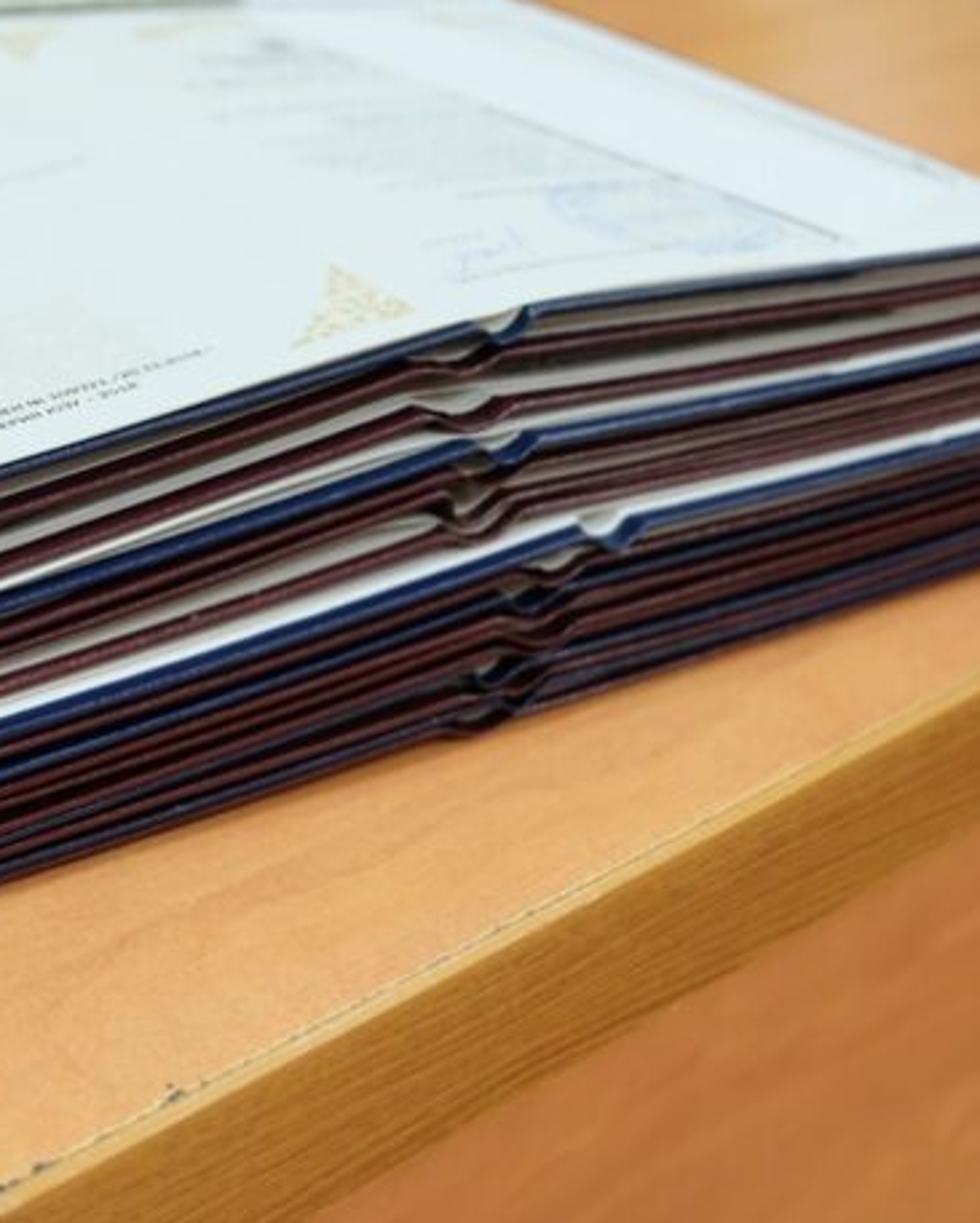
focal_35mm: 70
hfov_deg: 21.4
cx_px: 83
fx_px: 2536
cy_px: 610
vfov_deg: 27.1
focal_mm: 32.5
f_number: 5
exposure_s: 1/56
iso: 3200
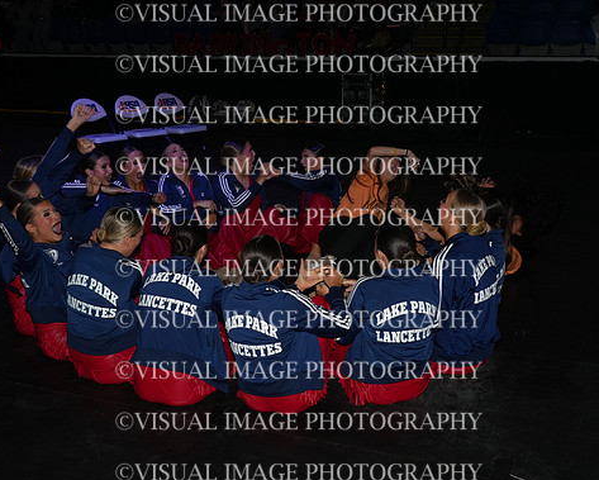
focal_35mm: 46
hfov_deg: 40.3
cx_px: 299
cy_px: 243
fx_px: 816
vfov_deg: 32.8
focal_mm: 40
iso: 1250
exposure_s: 1/250
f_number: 9
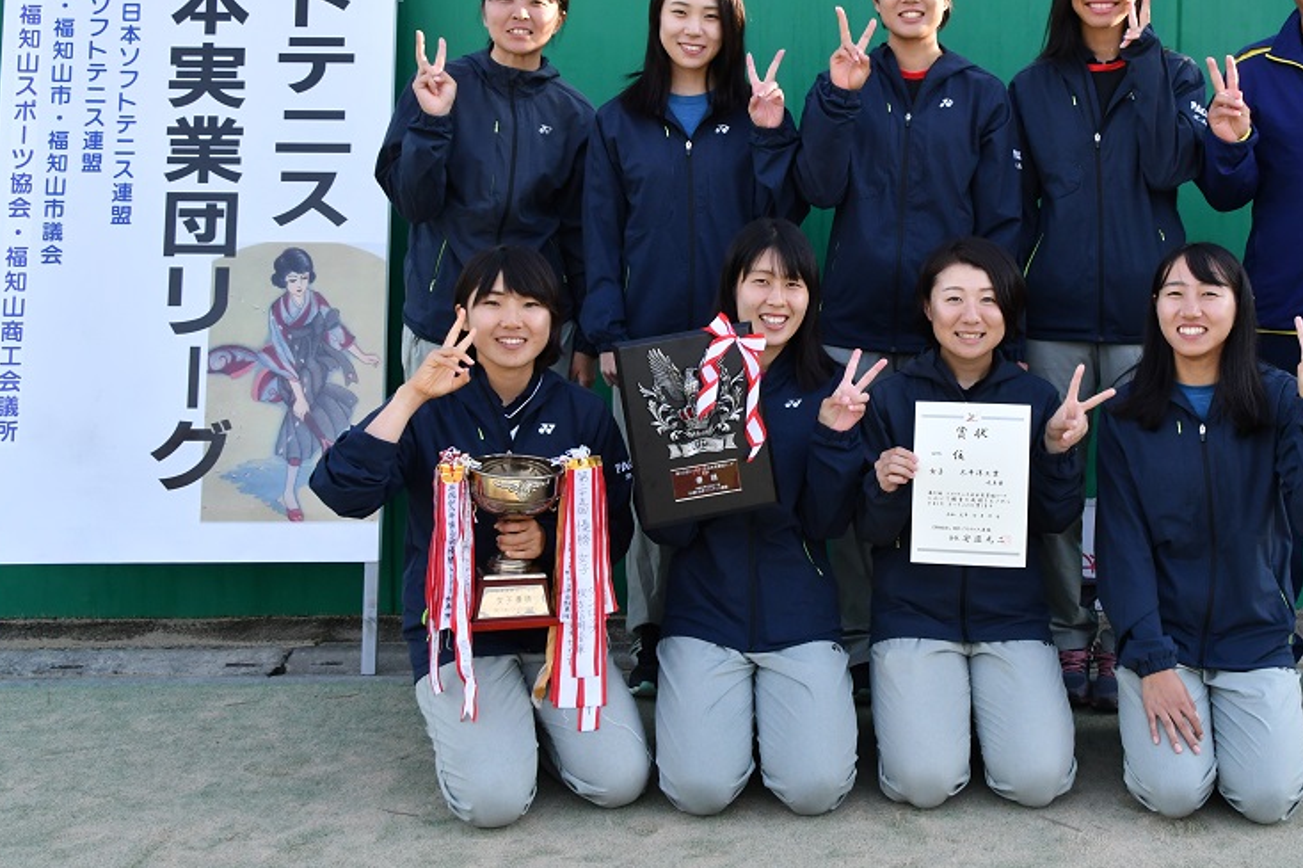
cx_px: 837
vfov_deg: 29.7
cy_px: 297
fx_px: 1628
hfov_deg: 43.2
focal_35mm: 45
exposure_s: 1/400
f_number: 10
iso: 1000
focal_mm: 22
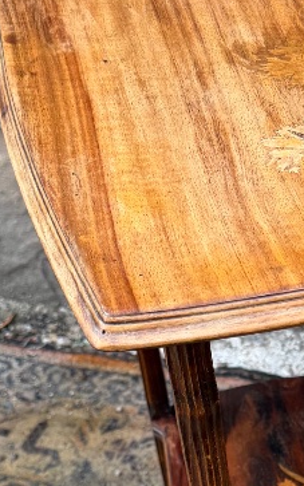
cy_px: 422
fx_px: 1113
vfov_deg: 24.1
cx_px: 339
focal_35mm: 84
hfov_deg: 15.1
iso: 50
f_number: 1.78
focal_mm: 6.76
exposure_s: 1/125
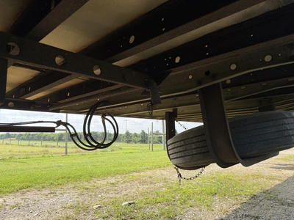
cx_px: 147
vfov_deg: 56.8
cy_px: 110
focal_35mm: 24
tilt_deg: +8.0
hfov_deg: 71.6
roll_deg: +0.6
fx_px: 204
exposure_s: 1/2053
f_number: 1.78
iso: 100
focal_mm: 6.76
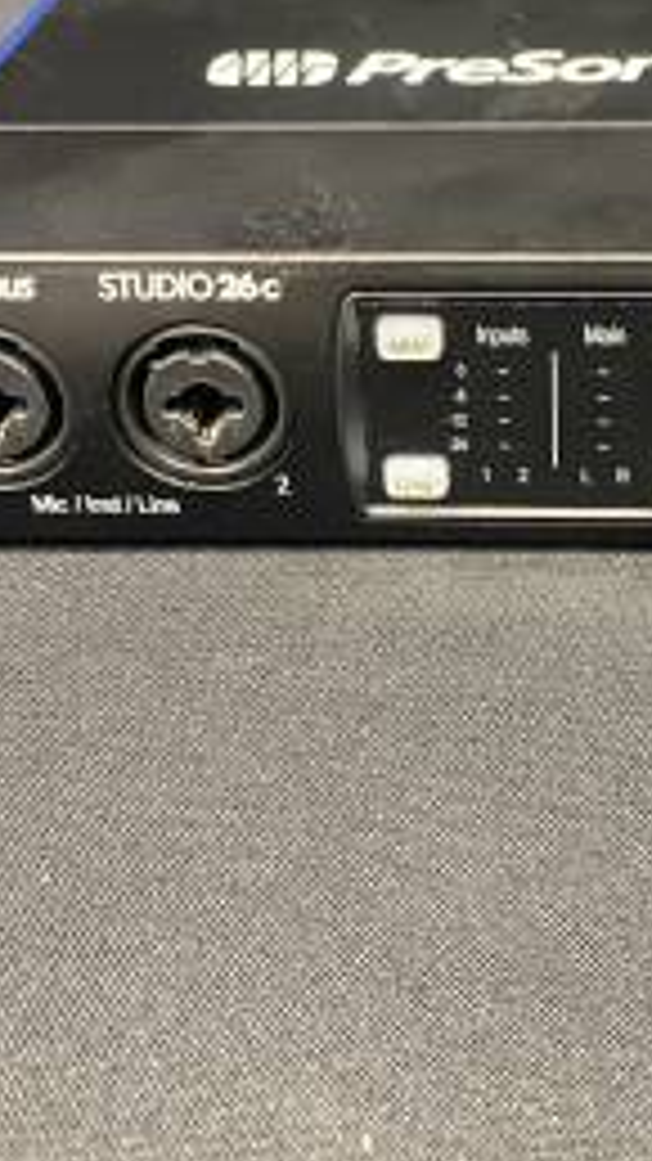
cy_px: 356
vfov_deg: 36.1
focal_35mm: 57
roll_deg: +3.2
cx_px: 472
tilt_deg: -27.2
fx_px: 1753
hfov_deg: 20.9
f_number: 1.8
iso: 640
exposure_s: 1/30
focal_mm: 4.25
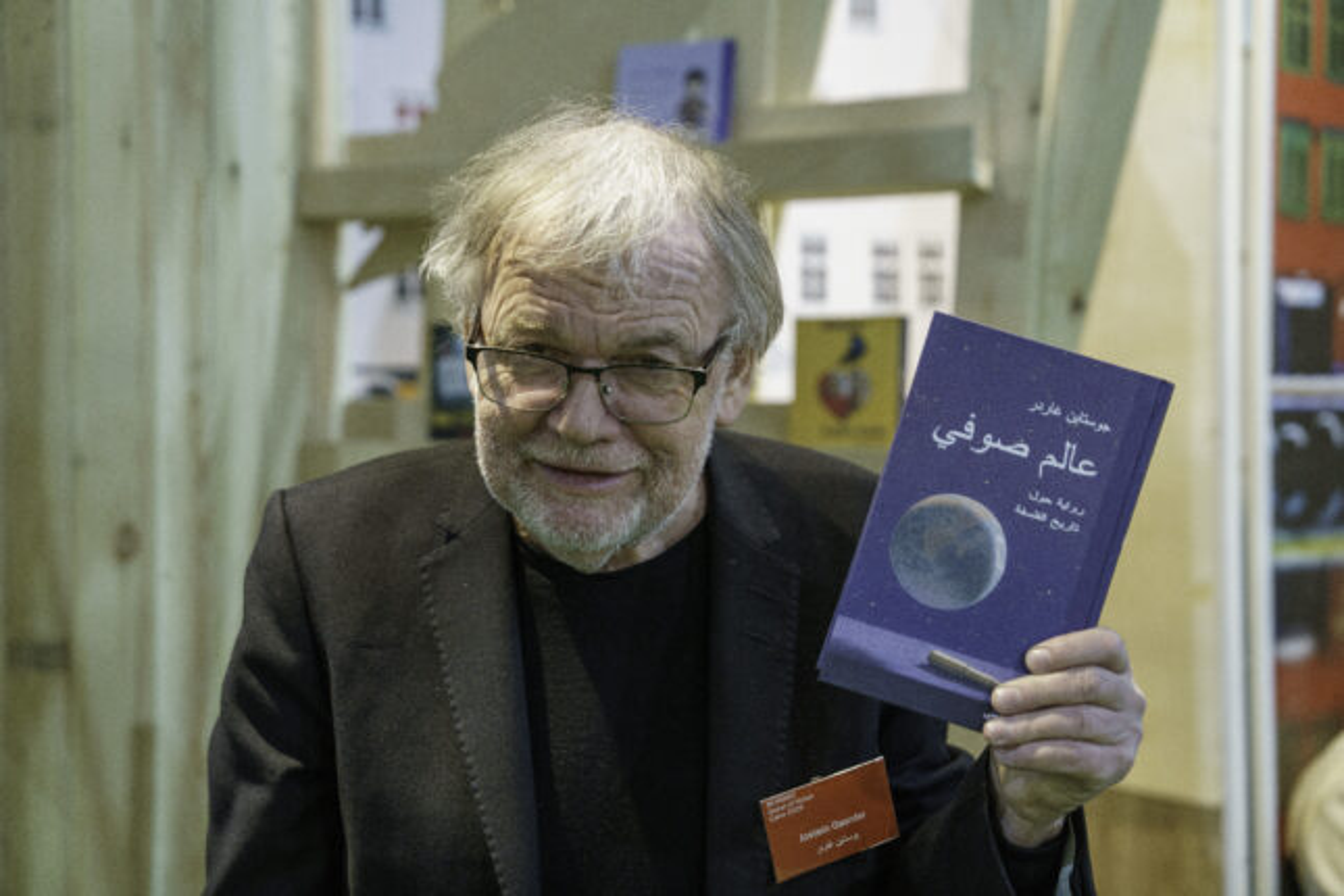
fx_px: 1867
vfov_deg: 27.0
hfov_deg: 39.6
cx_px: 672
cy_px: 448
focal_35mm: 50
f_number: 2.8
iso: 3200
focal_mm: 50
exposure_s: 1/250
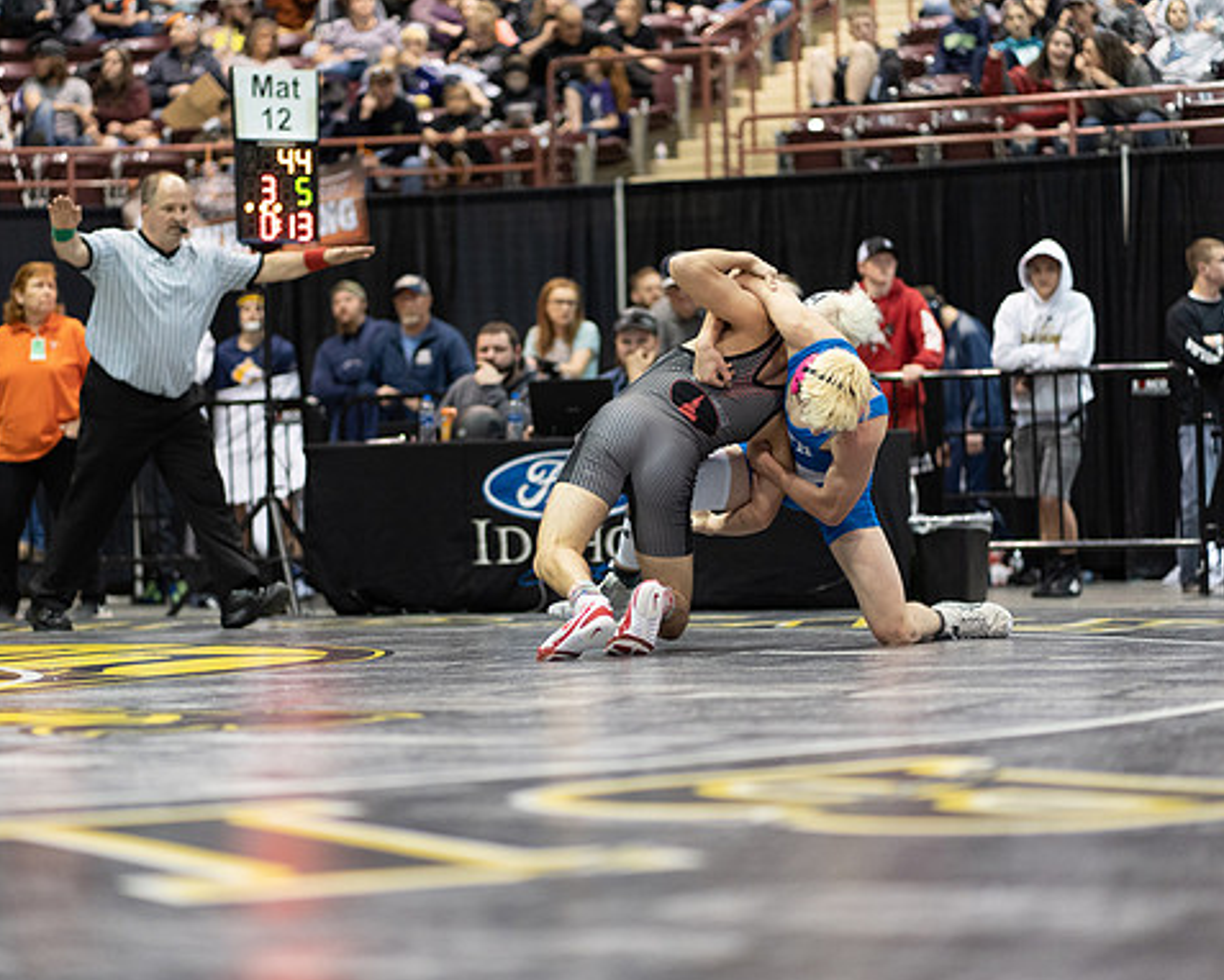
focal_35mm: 97
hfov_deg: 19.7
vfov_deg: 15.9
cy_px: 491
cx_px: 554
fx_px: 3515
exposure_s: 1/500
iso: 2500
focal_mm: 85
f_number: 1.8
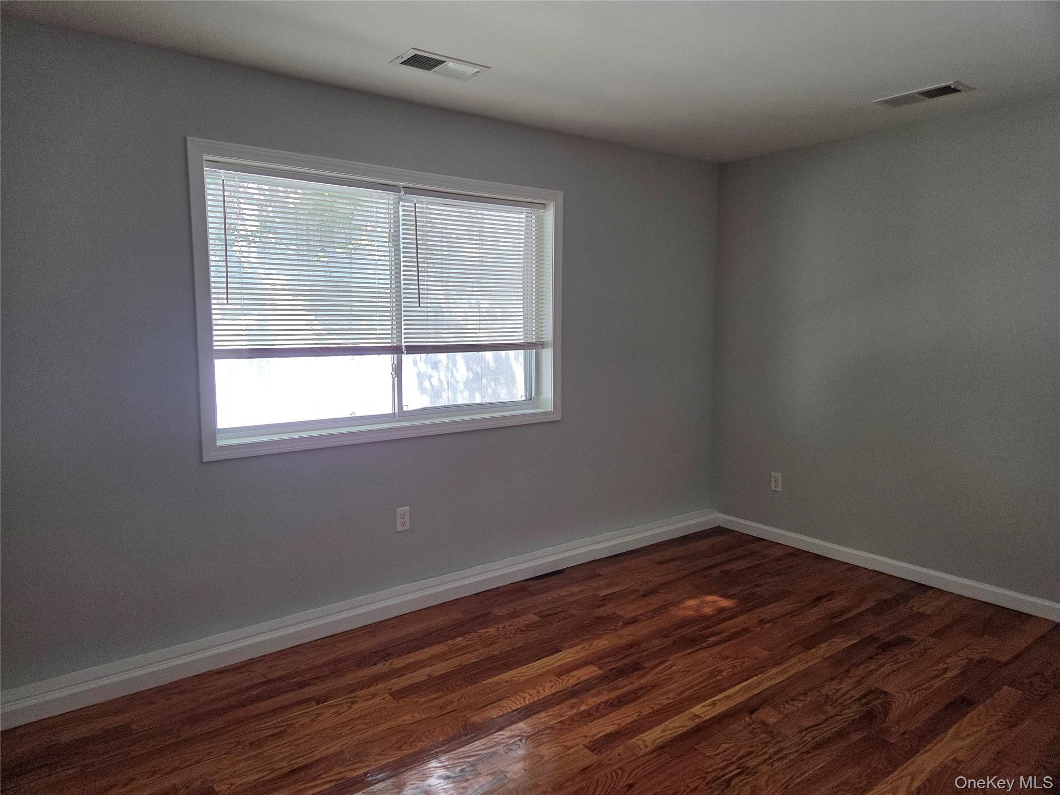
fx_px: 704
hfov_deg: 73.9
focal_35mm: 23
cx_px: 530
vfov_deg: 58.9
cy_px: 398
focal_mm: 5.4
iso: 200
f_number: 1.8
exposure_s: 1/180
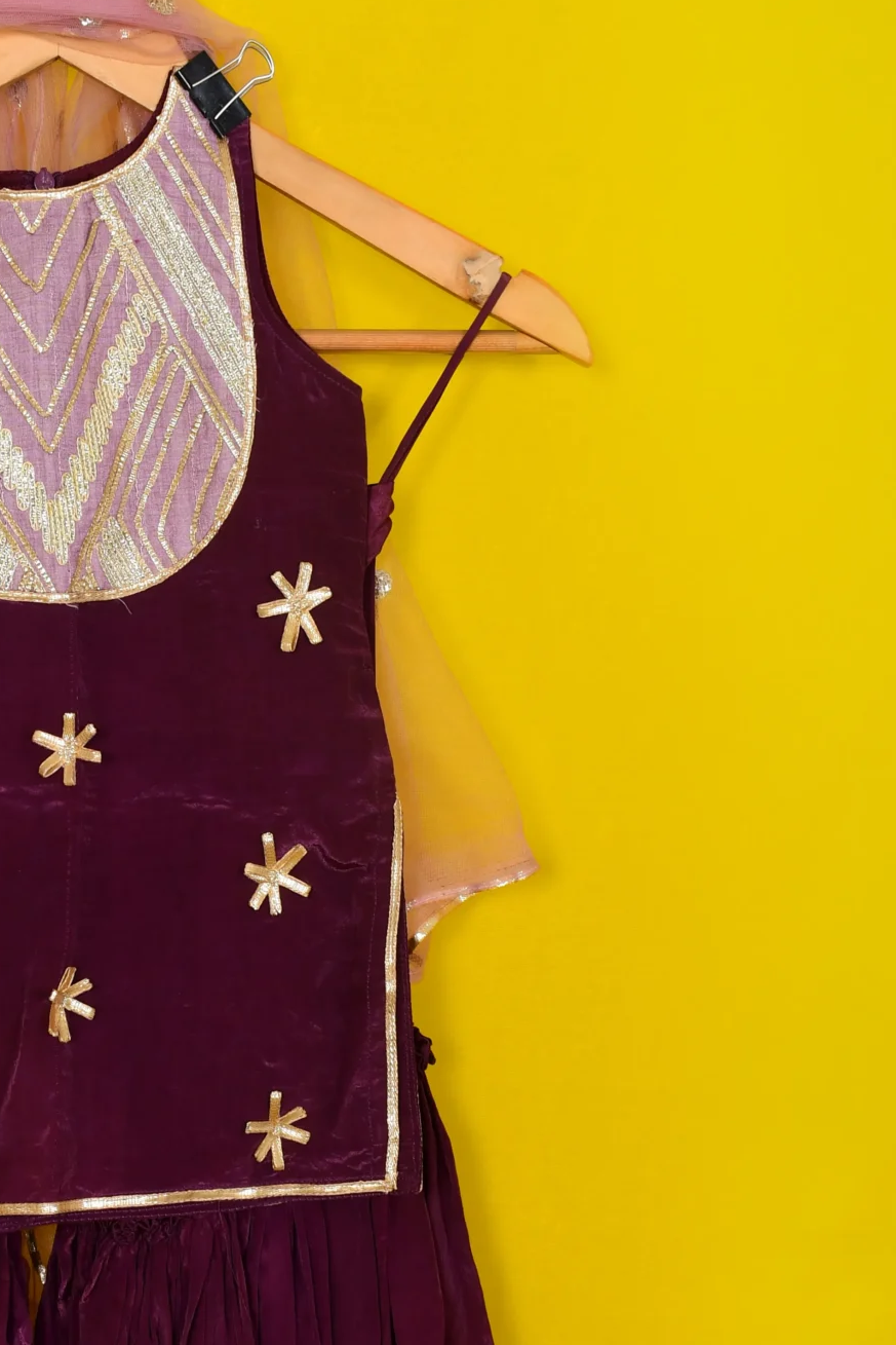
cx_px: 68
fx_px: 3284
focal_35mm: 88
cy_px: 913
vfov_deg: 23.0
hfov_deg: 15.3
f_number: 9
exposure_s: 1/160
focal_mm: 30
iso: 100
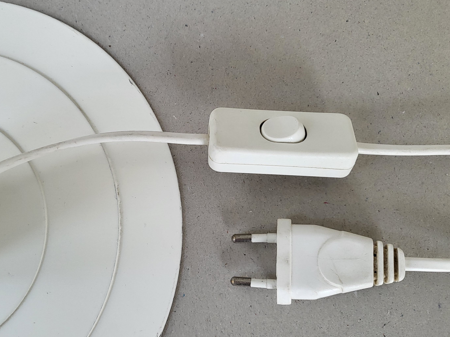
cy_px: 190
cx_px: 188
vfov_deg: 37.7
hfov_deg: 48.8
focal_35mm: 38
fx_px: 494
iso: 50
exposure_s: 1/105
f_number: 1.8
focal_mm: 4.25
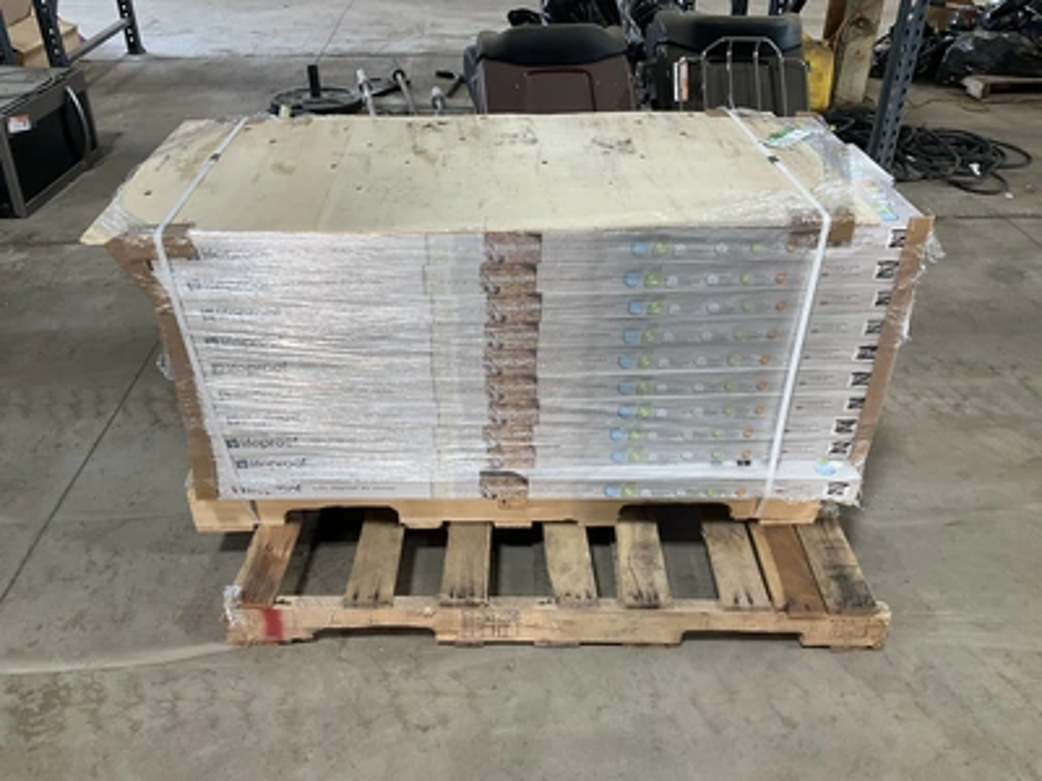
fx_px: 873
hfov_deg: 61.7
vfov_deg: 48.2
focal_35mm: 29
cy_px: 390
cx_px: 521
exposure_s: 1/60
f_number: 1.8
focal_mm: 3
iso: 64
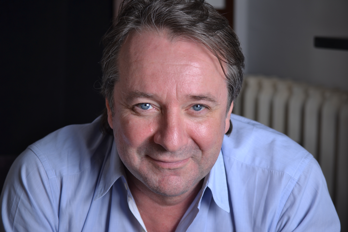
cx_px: 174
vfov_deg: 14.7
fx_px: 899
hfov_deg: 21.9
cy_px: 116
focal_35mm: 93
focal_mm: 62
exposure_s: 1/50
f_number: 4.2
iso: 100
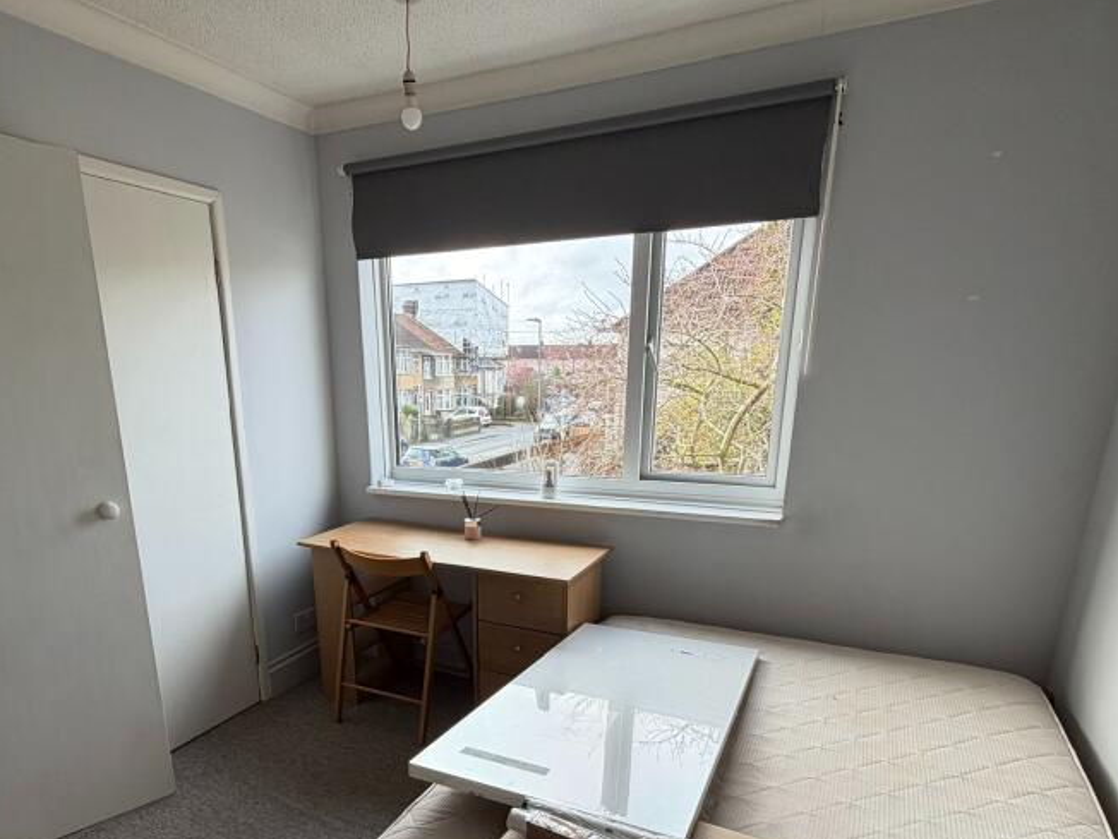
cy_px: 576
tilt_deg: -17.1
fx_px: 711
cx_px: 478
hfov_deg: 75.9
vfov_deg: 59.3
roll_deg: +0.6
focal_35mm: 22
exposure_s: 1/121
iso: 64
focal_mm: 2.22
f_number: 2.2
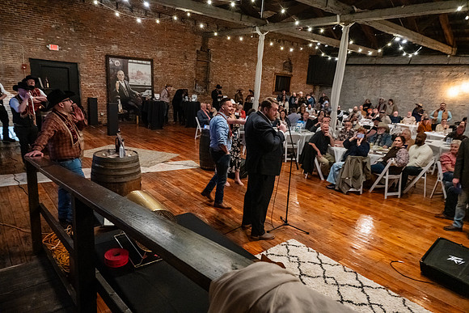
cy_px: 156
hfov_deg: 73.7
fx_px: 313
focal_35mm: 24
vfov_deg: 53.2
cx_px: 234
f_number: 6.3
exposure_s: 1/40
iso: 6400
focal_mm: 24
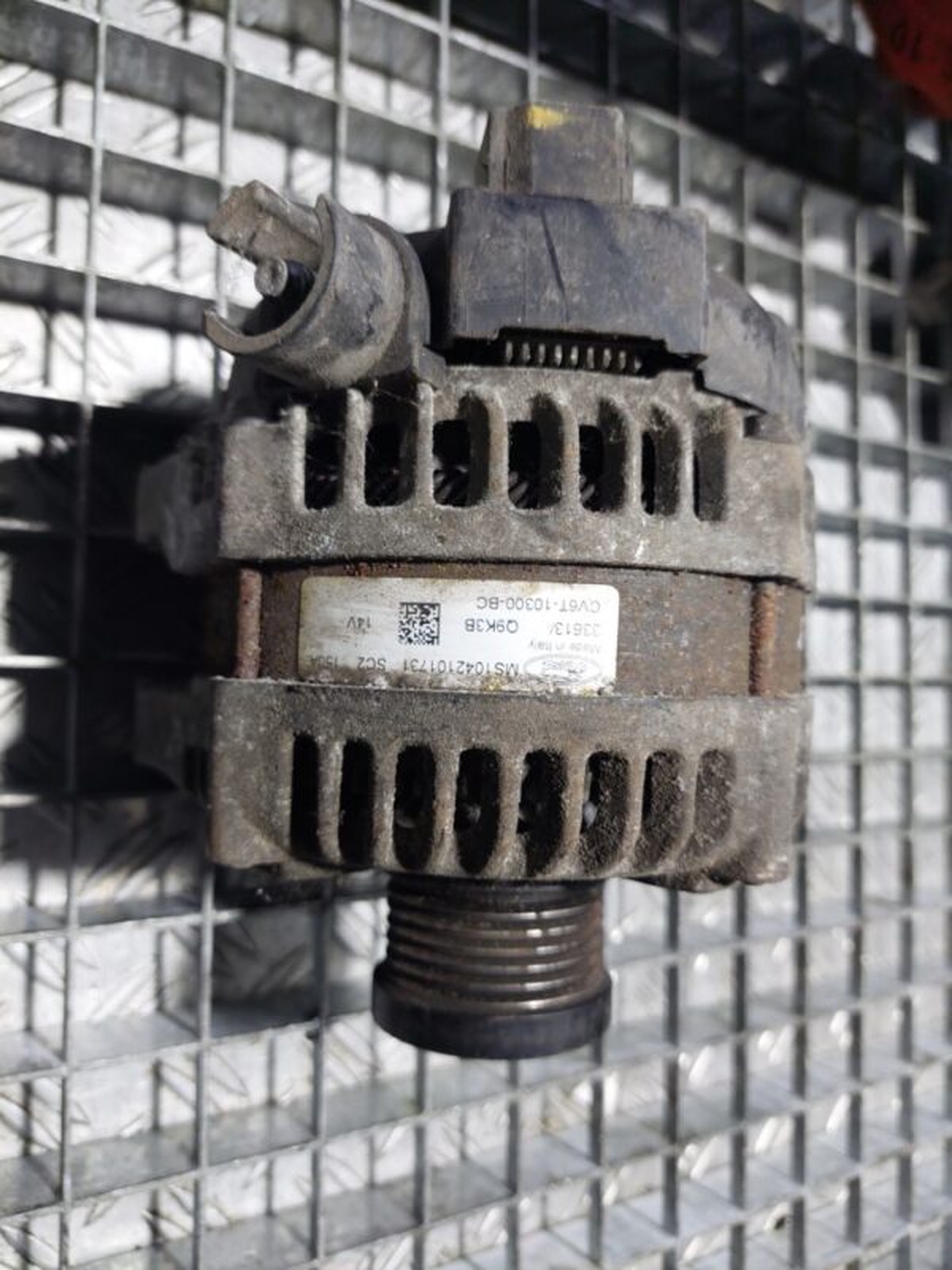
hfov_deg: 54.9
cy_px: 635
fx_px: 917
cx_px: 476
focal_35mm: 25
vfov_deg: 69.4
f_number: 1.8
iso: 200
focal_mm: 5.23
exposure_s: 1/50
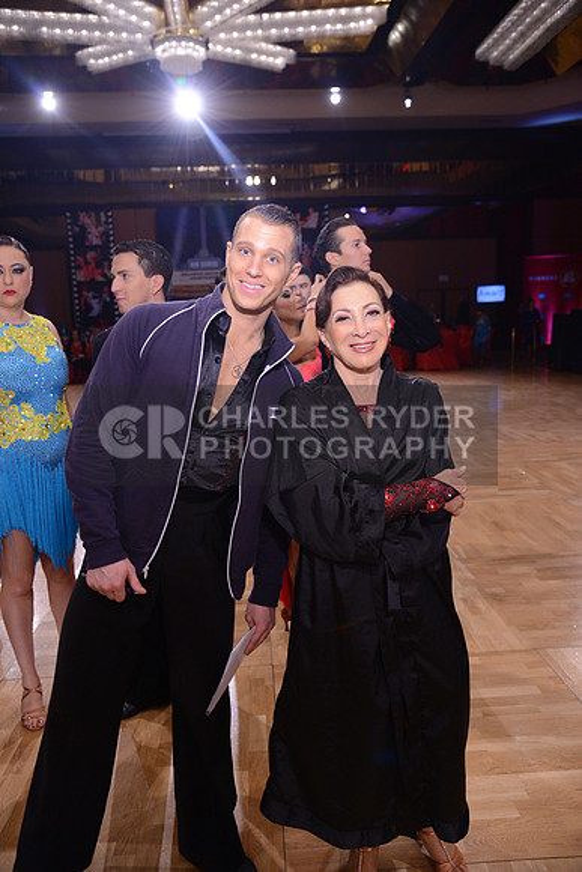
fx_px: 727
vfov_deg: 61.9
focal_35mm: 30
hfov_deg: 43.6
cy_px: 436
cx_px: 291
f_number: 4.5
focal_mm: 30
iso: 1600
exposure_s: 1/250
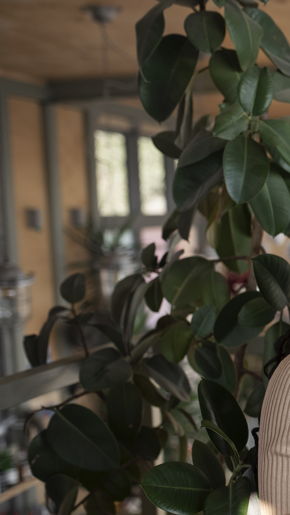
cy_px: 313
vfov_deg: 30.5
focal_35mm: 69
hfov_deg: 15.8
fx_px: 943
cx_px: 461
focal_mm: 35
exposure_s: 1/250
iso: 500
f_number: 2.5
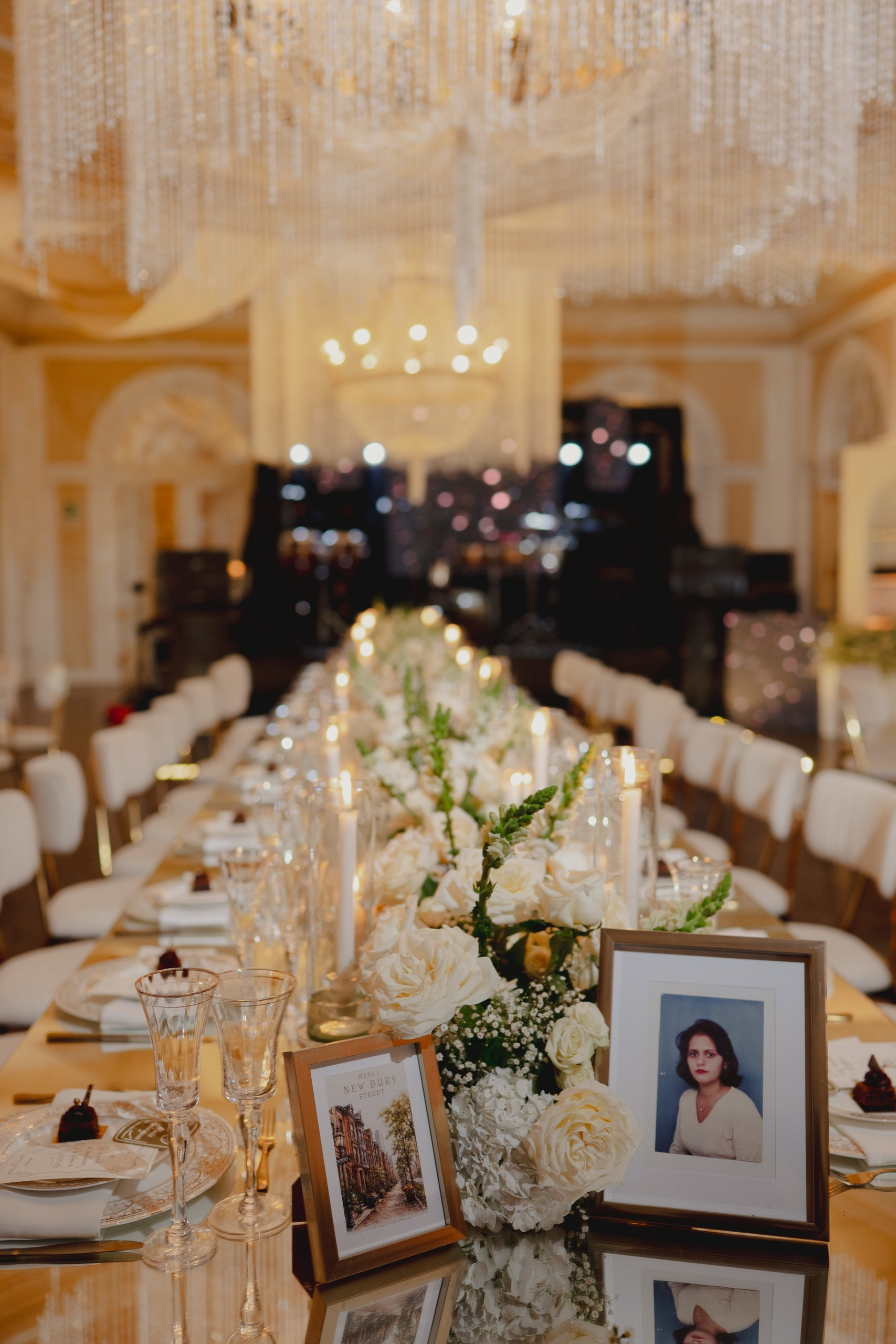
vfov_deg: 54.4
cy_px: 672
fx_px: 1306
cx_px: 448
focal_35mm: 35
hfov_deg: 37.9
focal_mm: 35
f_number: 2.2
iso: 400
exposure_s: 1/100
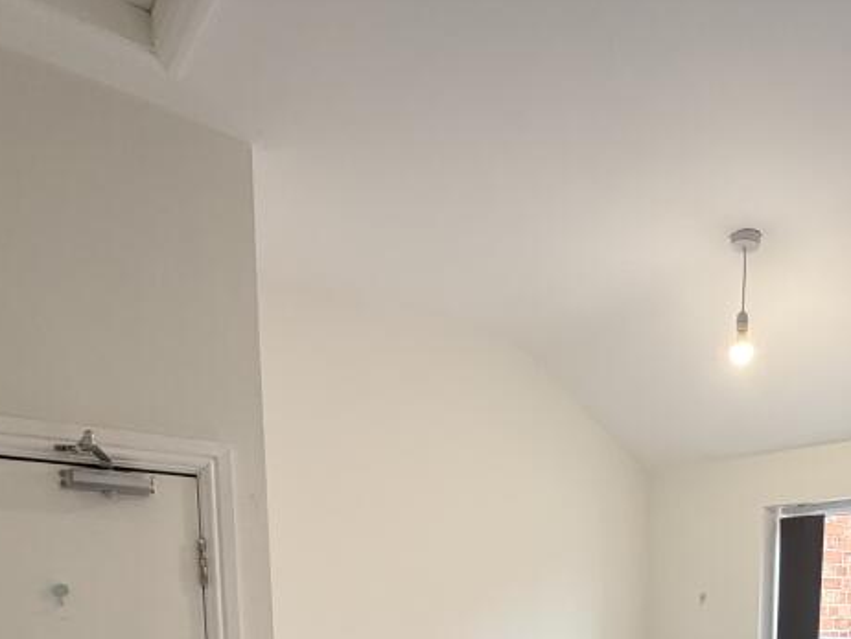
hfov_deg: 56.6
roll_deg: -0.3
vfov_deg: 38.0
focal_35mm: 31
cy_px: 700
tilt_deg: -7.9
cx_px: 591
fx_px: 763
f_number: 2.2
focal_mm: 2.22
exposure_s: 1/121
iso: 250
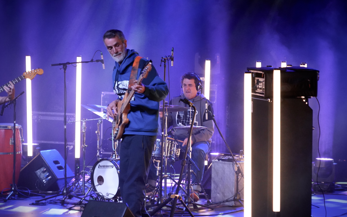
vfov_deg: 8.3
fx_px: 1494
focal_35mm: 158
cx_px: 174
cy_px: 108
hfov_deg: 13.2
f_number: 6.3
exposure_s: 1/125
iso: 12800
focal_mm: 154
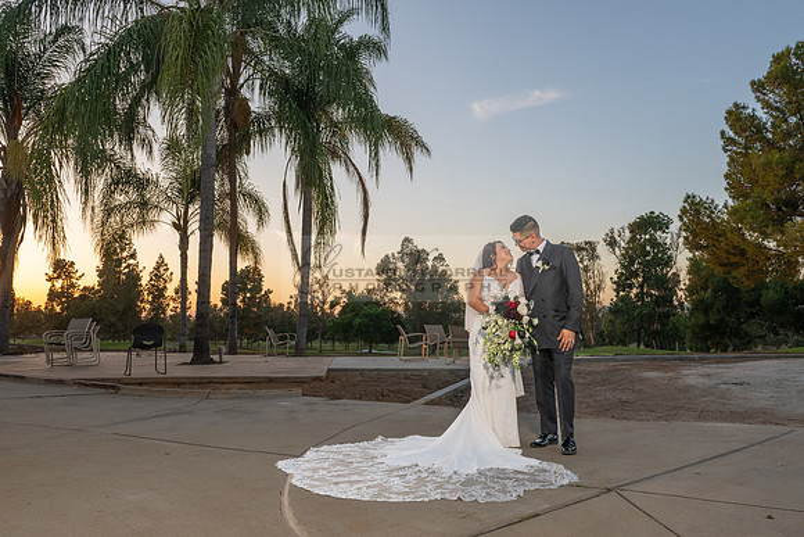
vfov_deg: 49.2
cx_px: 423
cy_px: 267
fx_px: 585
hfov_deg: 68.9
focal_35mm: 26
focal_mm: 24
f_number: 7.1
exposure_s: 1/160
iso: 320
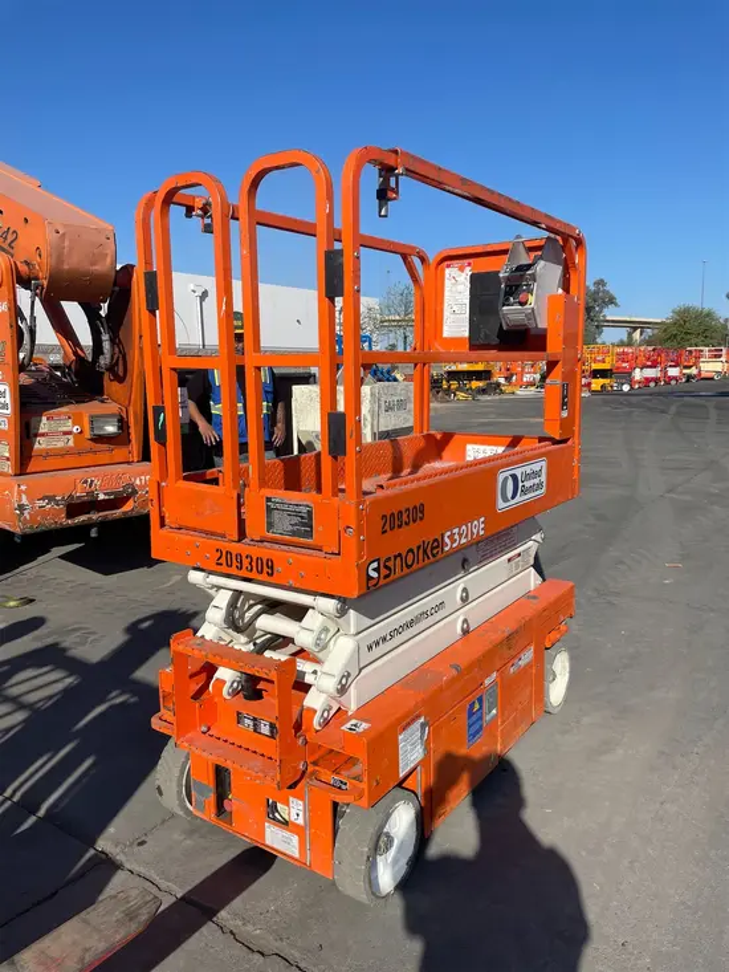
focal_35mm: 26
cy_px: 486
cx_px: 364
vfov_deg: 67.3
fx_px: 730
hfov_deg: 53.1
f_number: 1.6
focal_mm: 4.2
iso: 32
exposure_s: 1/5051
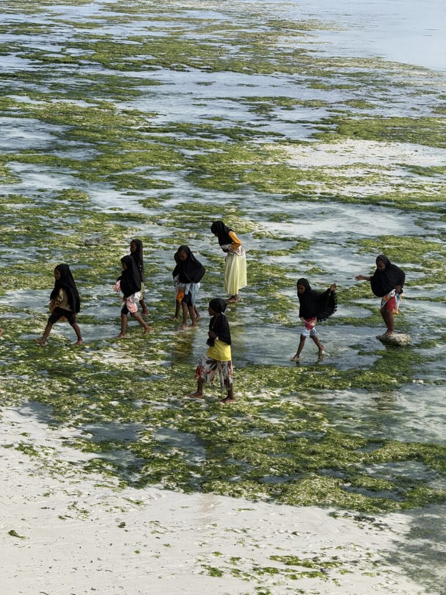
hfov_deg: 12.3
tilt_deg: -9.7
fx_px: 2061
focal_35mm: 120
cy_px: 298
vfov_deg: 16.4
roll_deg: -2.3
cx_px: 223
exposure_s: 1/1773
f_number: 2.8
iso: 64
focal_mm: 15.66
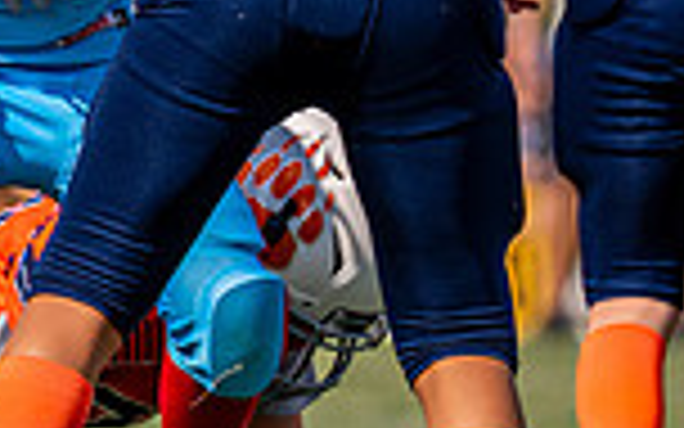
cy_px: -97
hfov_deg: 2.2
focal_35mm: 957
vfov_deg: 1.4
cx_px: -406
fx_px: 17840
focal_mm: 200
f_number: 2.8
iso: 125
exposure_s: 1/4000
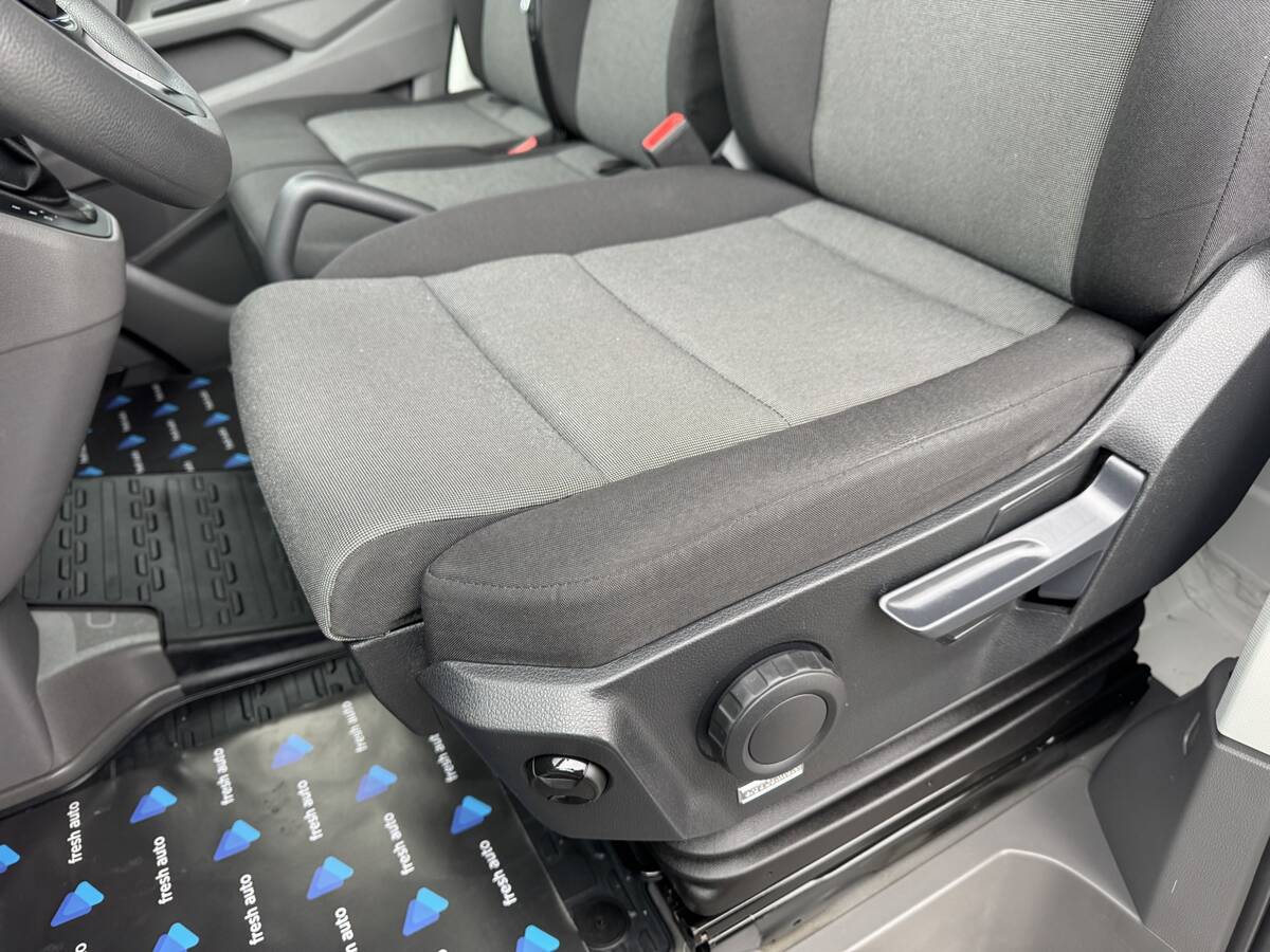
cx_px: 635
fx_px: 881
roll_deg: +5.4
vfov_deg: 56.8
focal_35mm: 24
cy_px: 476
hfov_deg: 71.6
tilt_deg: -34.4
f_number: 1.78
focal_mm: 6.76
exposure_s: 1/121
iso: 200
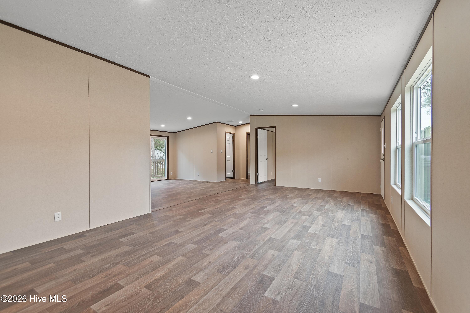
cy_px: 156
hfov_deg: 100.4
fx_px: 196
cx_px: 235
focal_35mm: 15
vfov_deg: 77.3
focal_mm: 10
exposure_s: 1/3
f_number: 4.5
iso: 100
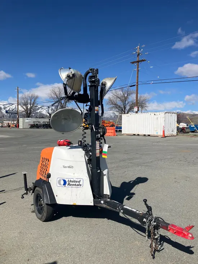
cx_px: 99
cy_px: 132
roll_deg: -2.0
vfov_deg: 63.4
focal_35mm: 28
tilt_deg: -1.3
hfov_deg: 49.8
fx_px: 213
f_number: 1.8
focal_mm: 3.99
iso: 32
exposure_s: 1/3745
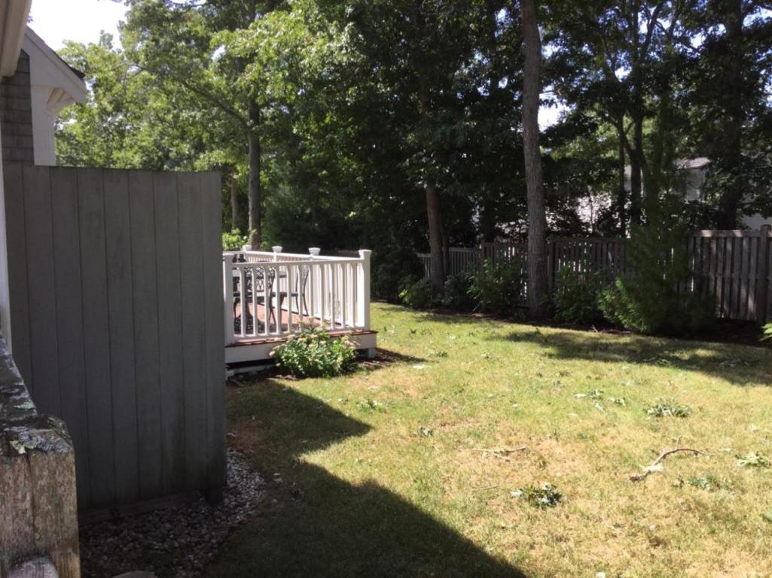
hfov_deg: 58.4
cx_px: 386
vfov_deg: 45.4
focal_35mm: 31
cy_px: 289
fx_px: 691
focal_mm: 3.3
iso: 25
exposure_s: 1/345
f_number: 2.4
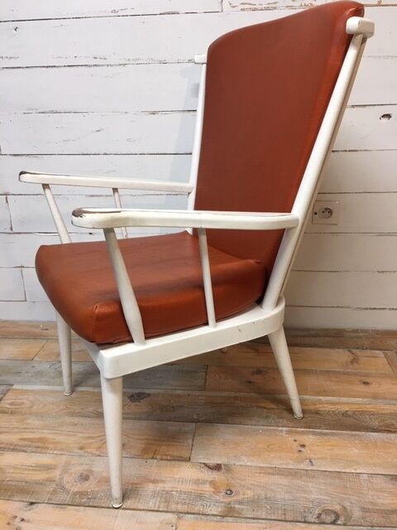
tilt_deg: -18.0
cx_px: 198
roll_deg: -0.6
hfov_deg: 48.2
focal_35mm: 29
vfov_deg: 61.7
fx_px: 443
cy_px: 265
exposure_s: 1/17
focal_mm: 4.15
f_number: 2.2
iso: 40
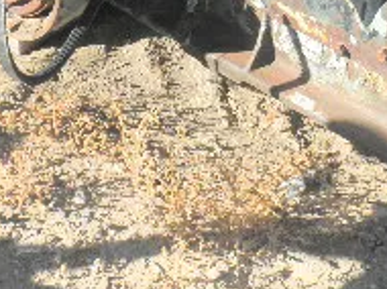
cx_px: 312
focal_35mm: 118
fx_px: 1318
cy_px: -118
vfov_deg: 12.1
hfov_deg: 16.6
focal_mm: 6.1
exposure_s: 1/400
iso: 64
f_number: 3.2
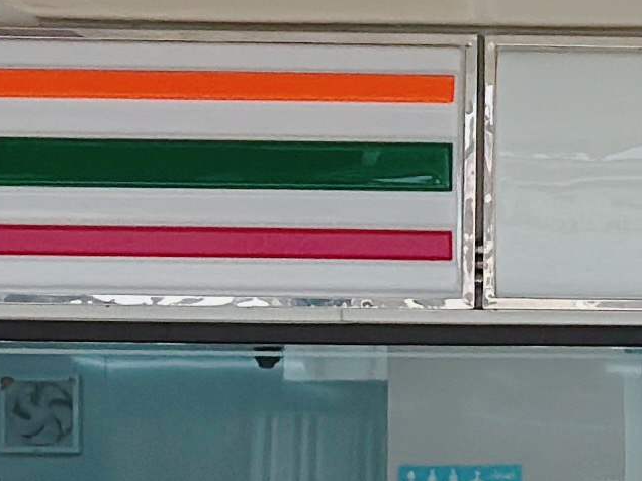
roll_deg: +0.1
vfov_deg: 4.9
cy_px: 491
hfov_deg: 6.2
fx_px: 5656
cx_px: 1557
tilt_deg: +0.6
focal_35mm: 305
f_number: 1.78
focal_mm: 6.86
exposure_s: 1/2545
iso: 64
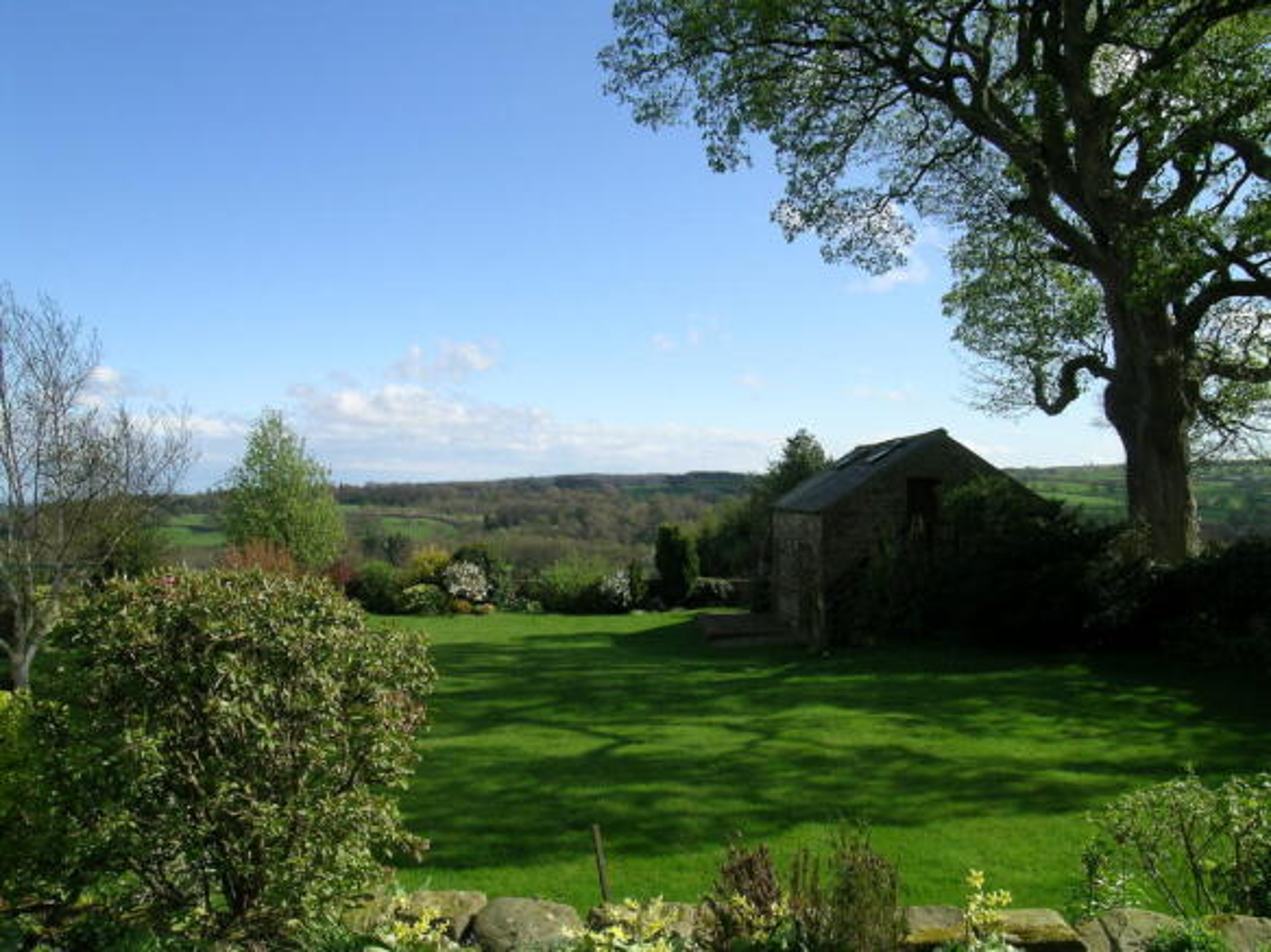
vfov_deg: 49.7
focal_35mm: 28
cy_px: 476
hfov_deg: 63.5
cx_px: 636
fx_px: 1028
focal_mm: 5.8
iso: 50
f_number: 6.3
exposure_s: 1/259
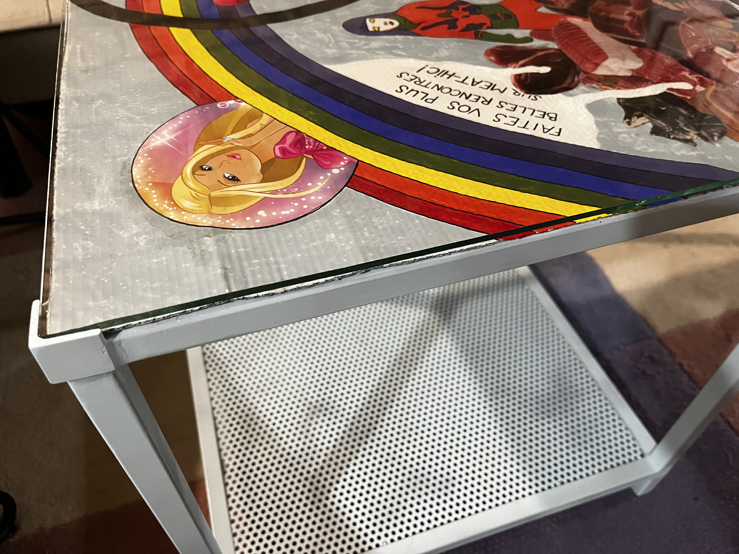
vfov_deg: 53.1
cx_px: 370
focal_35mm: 26
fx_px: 555
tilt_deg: -46.6
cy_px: 277
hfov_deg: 67.3
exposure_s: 1/50
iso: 500
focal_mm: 5.1
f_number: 1.6
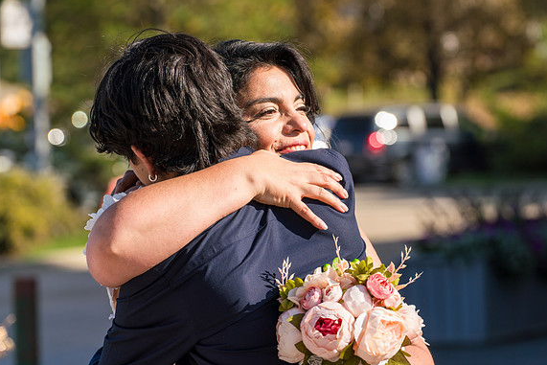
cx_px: 327
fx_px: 2447
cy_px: 167
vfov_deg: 8.5
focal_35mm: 161
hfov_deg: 12.8
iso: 250
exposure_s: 1/800
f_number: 5
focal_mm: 129
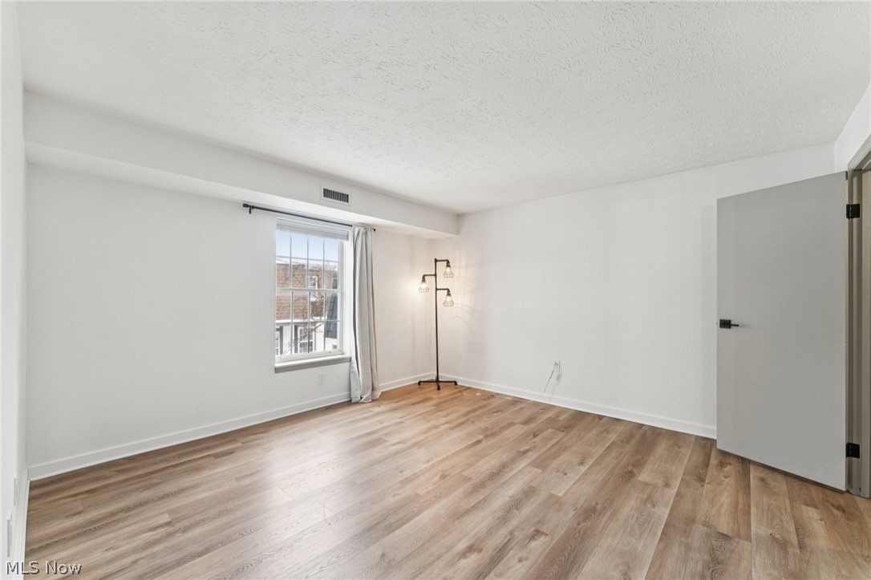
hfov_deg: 104.3
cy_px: 290
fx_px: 339
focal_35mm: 14
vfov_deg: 81.2
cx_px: 436
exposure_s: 1/30
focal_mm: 14
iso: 250
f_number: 6.3
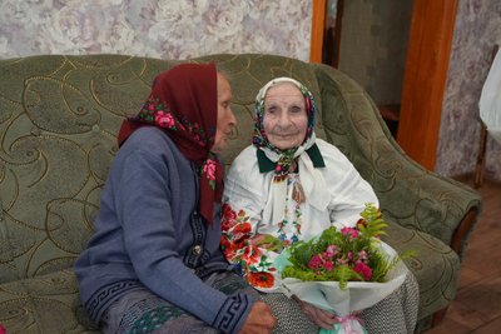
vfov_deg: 36.9
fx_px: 501
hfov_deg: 53.1
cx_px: 250
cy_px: 167
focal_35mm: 36
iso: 8000
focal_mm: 36
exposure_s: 1/160
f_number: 4
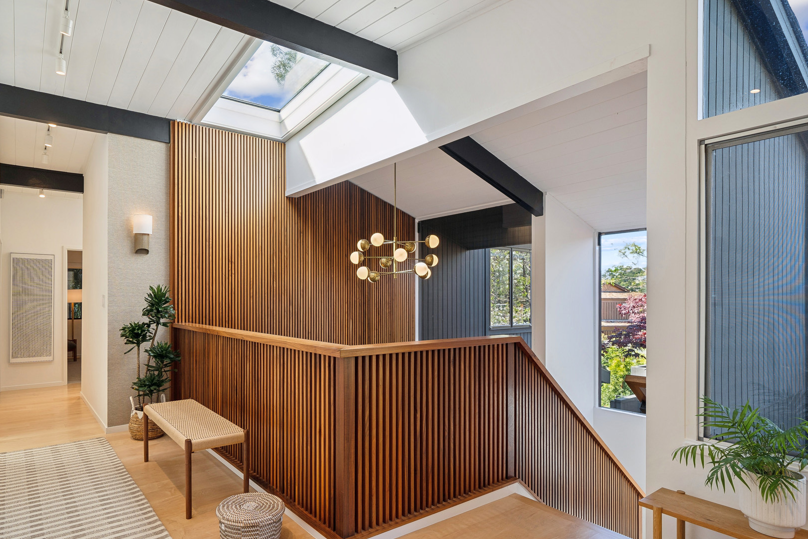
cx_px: 339
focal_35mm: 19
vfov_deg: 64.4
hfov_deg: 86.2
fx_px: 426
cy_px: 296
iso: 100
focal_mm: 15
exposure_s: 1/30
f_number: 7.1
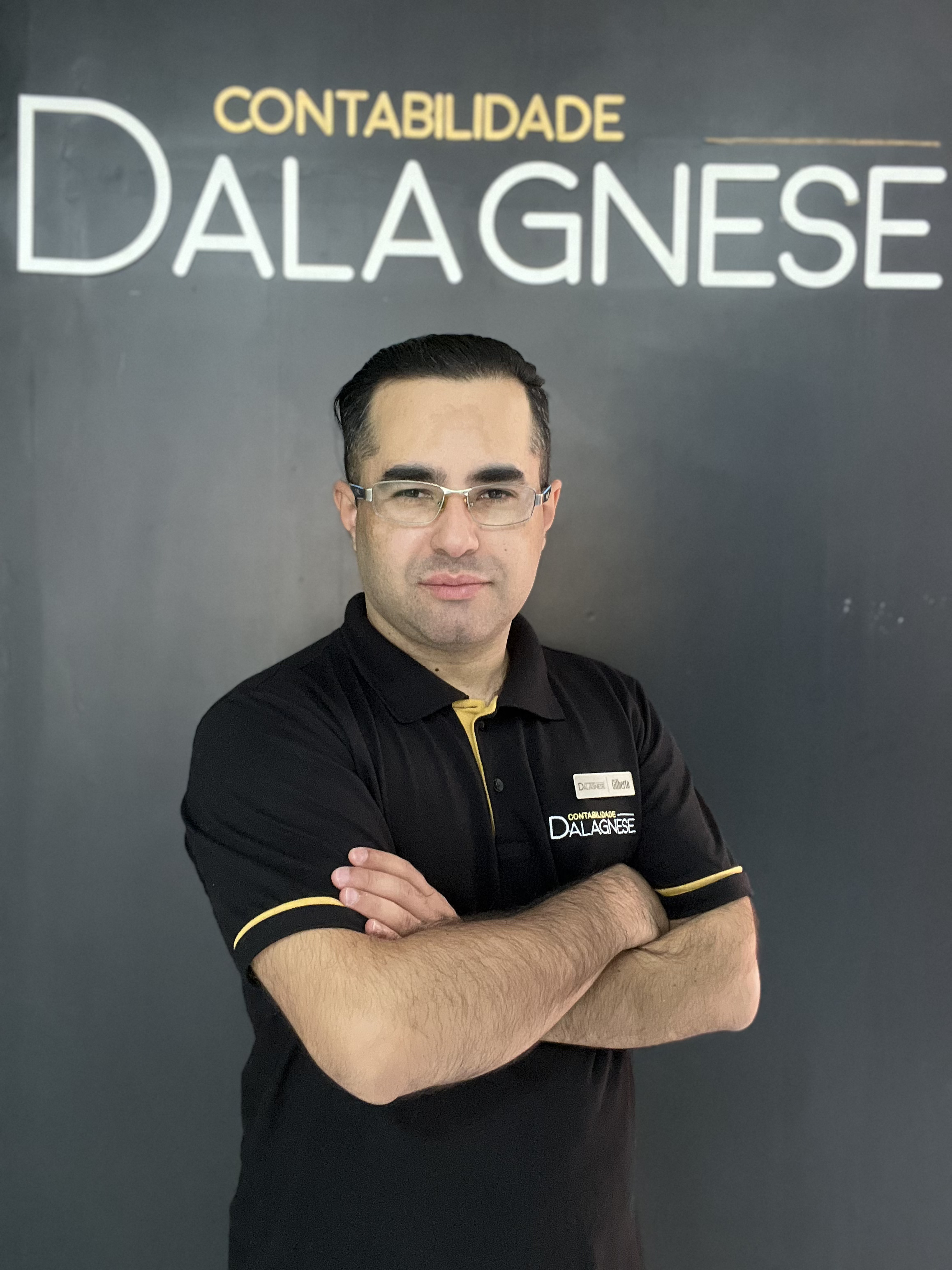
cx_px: 476
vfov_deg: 60.0
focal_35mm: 30
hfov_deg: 46.8
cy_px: 635
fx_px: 1100
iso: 400
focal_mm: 2.71
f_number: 2.2
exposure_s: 1/30
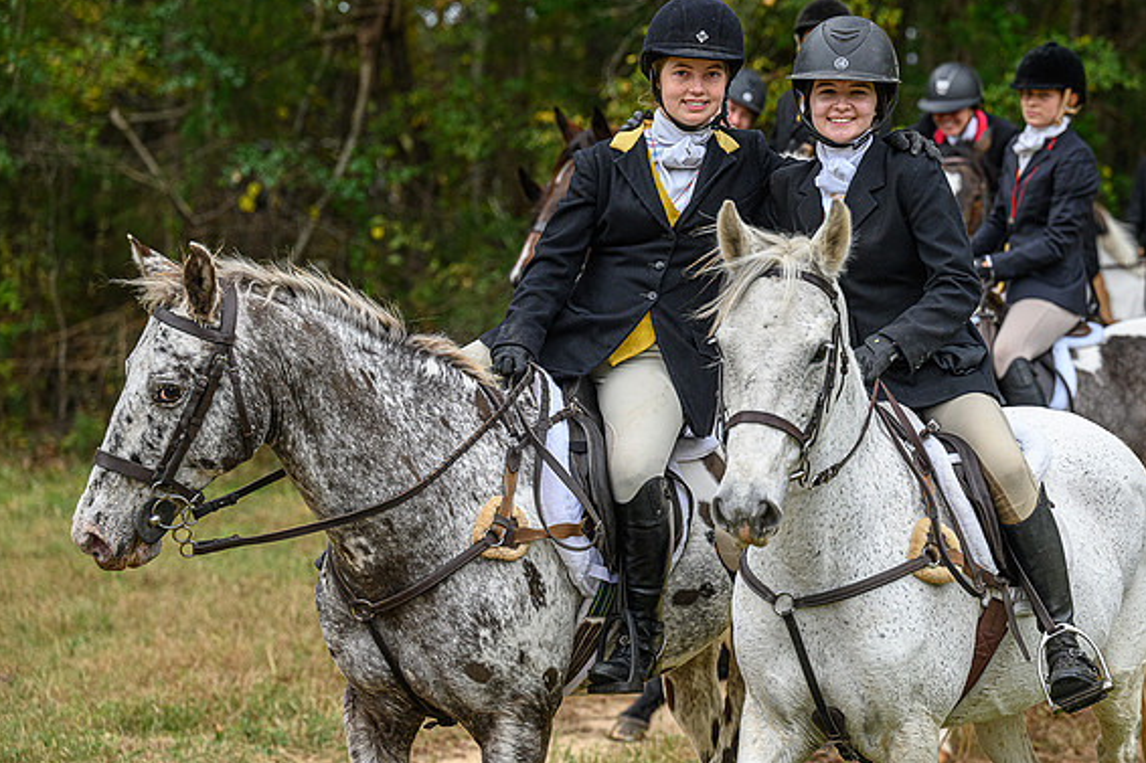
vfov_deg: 11.4
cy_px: 337
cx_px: 736
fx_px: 3819
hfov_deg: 17.0
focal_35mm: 120
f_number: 3.2
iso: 1250
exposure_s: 1/1000
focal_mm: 91
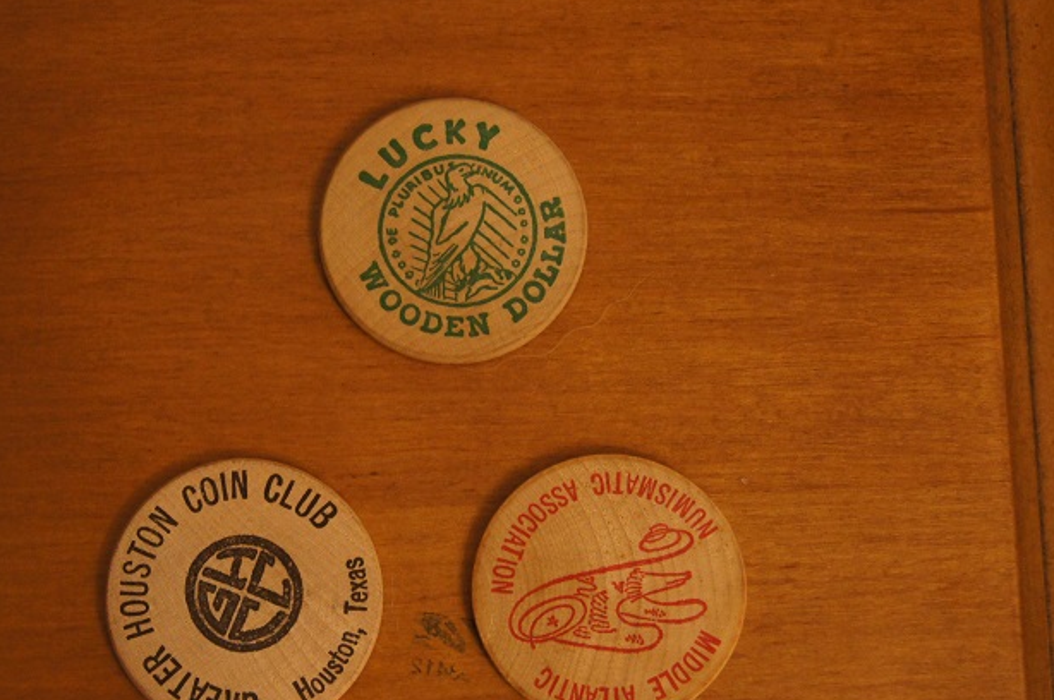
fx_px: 2215
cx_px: 399
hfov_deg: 26.7
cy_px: 472
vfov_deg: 17.9
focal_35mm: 76
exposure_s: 1/25
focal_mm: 35
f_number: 5
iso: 1600
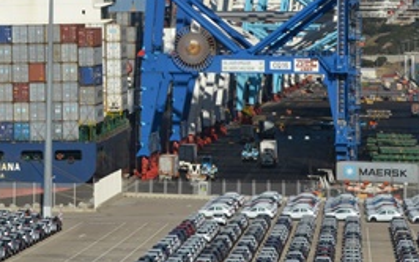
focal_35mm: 201
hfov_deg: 10.4
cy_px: -6
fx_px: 2294
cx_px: 22
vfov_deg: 6.5
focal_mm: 50
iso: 100
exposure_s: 1/400
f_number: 10
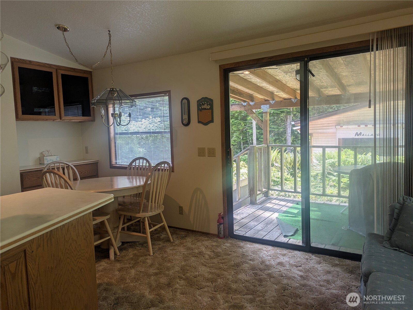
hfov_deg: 69.4
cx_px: 206
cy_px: 155
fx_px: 298
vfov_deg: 54.9
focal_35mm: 25
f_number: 1.89
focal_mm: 5.43
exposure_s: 1/120
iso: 55
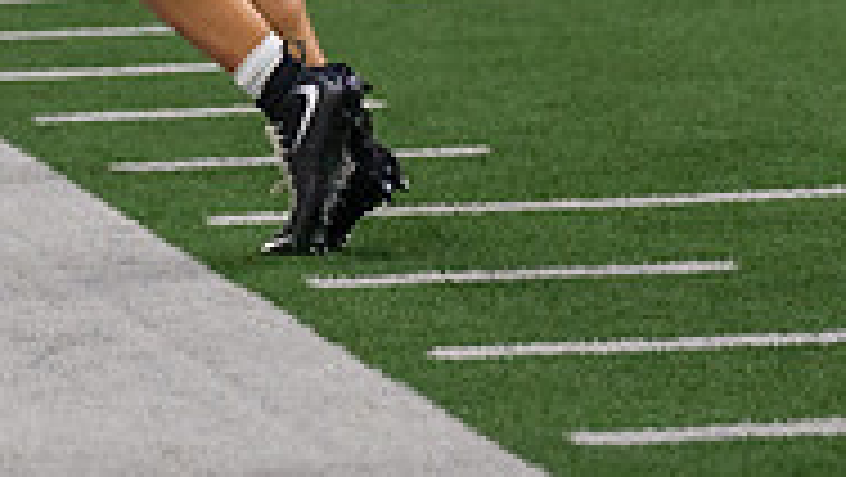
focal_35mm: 374
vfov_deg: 3.2
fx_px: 8395
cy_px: -279
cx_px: 184
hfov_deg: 5.8
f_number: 2.8
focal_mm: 108
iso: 1600
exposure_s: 1/1250
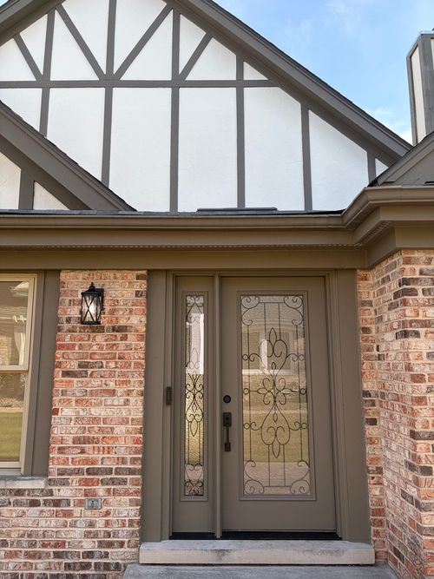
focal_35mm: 26
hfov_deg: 53.0
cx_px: 217
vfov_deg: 67.3
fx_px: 435
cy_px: 290
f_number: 1.6
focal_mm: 5.96
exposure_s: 1/601
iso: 50
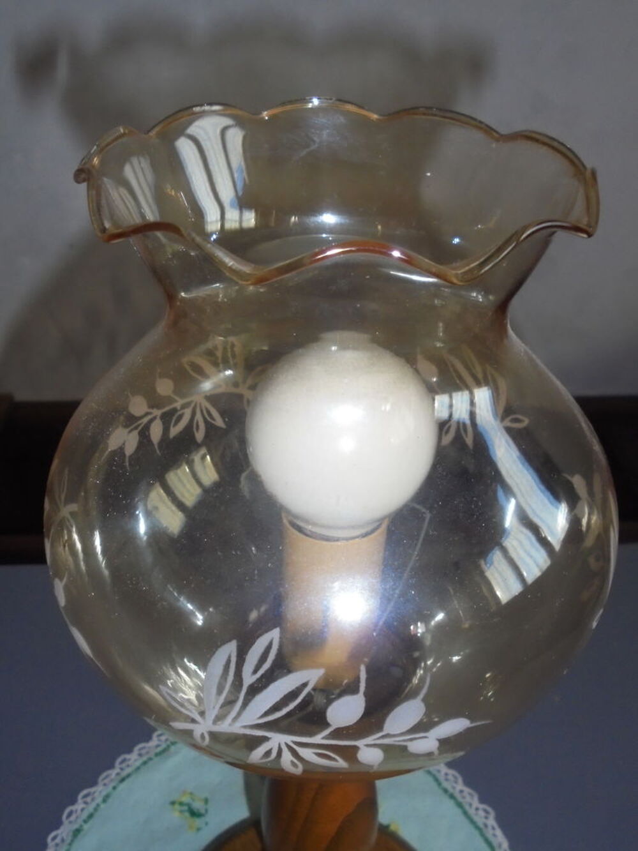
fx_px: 835
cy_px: 426
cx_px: 319
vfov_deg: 54.0
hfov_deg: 41.8
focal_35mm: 34
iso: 320
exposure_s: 1/40
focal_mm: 6.1
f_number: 12.5
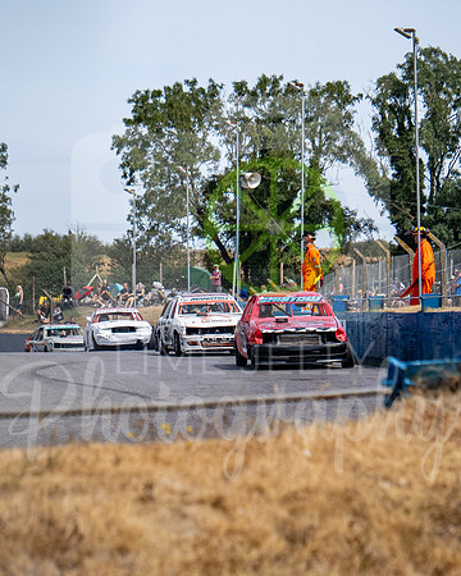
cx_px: 208
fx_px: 3144
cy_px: 272
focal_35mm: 184
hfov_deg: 8.4
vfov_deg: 10.5
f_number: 3.5
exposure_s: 1/640
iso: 100
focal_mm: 66
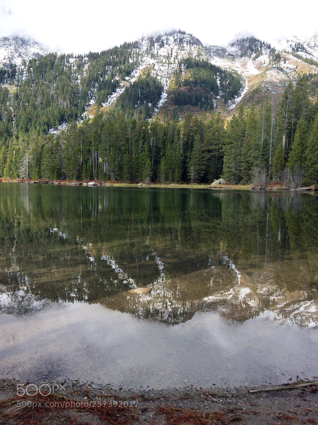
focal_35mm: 29
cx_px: 159
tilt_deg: -4.6
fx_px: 355
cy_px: 212
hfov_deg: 48.2
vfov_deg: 61.7
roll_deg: -1.4
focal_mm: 4.15
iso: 32
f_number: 2.2
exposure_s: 1/1053
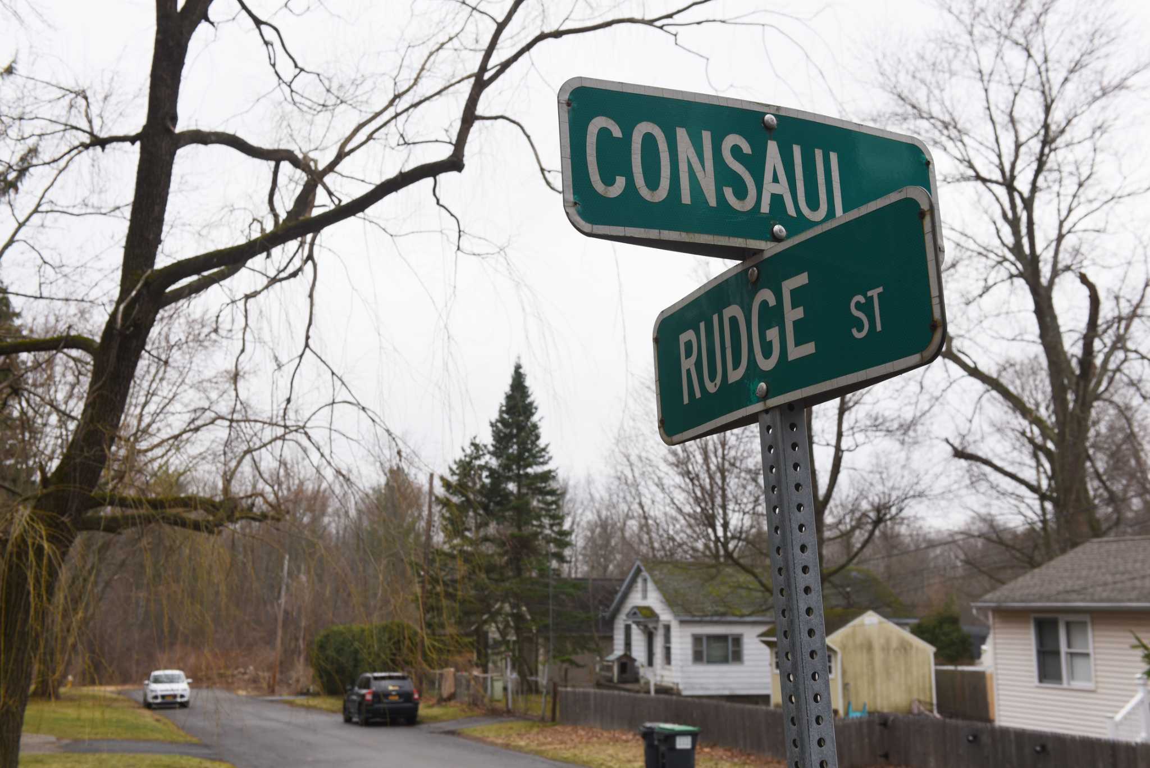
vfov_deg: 31.9
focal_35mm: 42
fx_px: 1342
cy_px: 384
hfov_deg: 46.4
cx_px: 575
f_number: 9
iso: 320
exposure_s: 1/320
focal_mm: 42
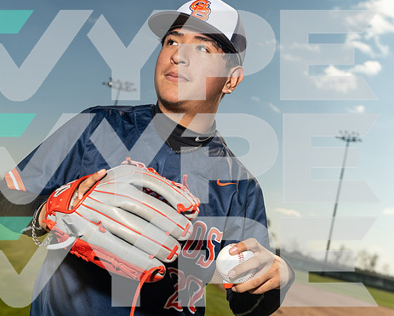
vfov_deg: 32.1
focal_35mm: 47
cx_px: 164
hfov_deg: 39.4
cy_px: 159
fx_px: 548
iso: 500
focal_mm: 40
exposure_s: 1/200
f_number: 5
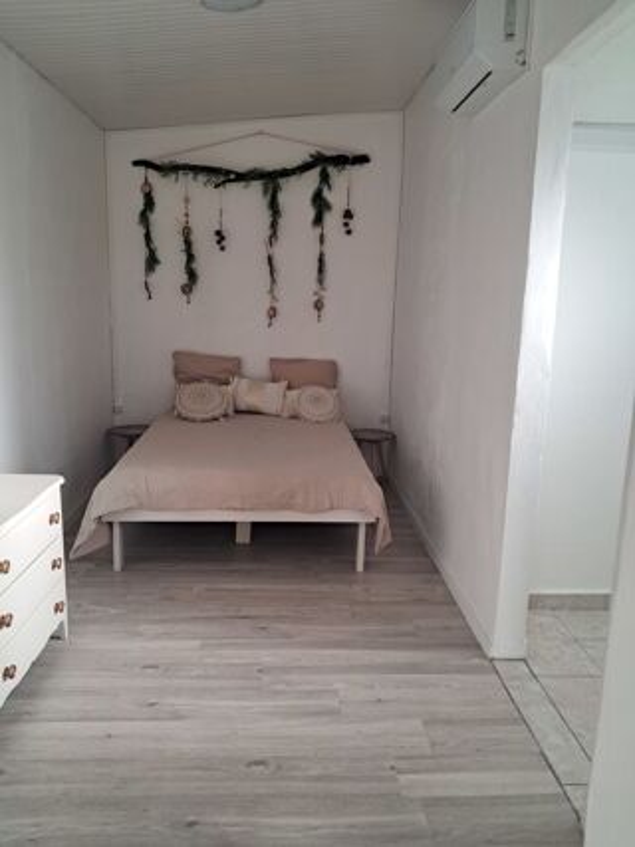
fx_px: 661
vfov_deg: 65.3
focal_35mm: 27
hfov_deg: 51.3
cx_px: 318
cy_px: 424
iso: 80
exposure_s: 1/60
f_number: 1.8
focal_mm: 4
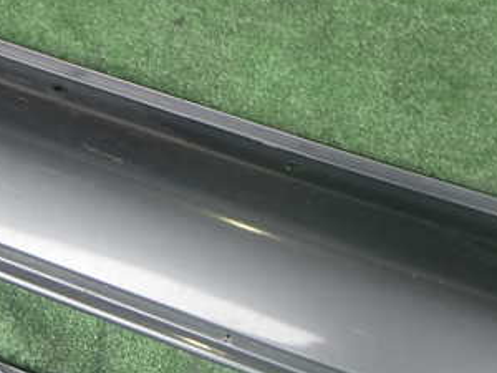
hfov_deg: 31.7
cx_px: 141
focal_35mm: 60
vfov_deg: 23.5
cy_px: 365
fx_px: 861
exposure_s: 1/125
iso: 100
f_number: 2.3
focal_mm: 5.4
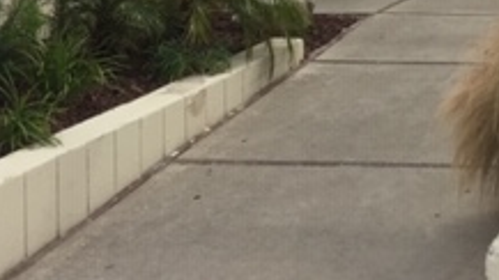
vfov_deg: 12.1
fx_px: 1230
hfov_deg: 22.3
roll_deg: +0.7
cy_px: -195
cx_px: 469
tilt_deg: +2.5
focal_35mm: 93
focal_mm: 4.15
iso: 32
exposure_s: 1/2198
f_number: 2.2
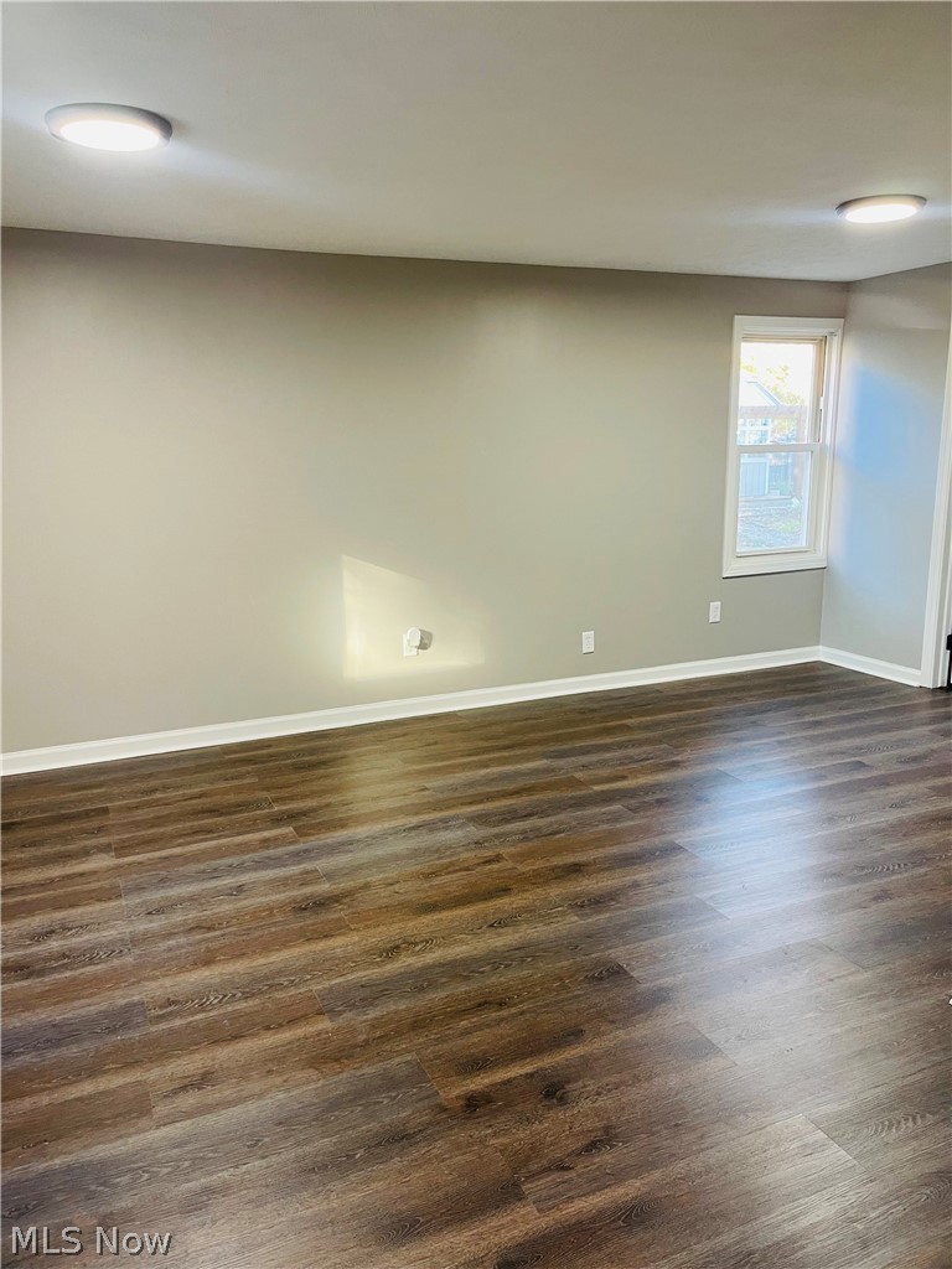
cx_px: 476
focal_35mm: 25
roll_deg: +1.0
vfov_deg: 69.4
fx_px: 917
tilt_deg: -12.1
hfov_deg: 54.9
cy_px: 634
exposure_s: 1/60
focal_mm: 5.1
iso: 200
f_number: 1.6
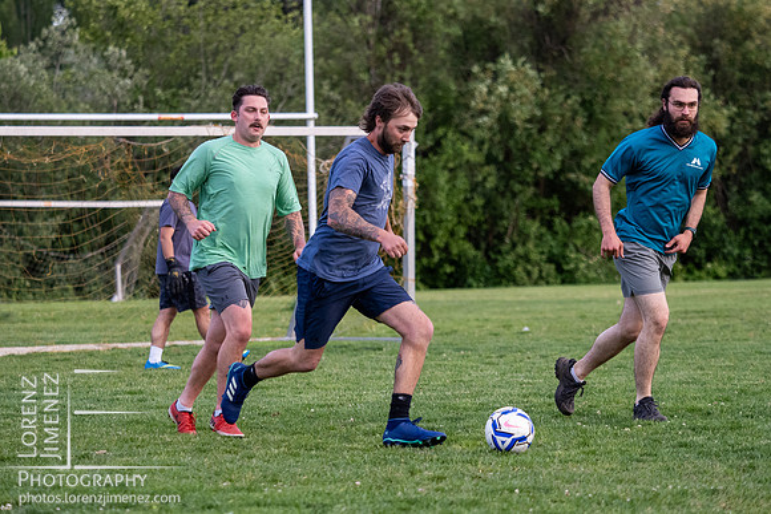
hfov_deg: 10.7
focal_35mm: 192
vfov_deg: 7.2
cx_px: 386
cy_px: 241
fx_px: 4103
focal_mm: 90
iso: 1250
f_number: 2.8
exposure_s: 1/1000
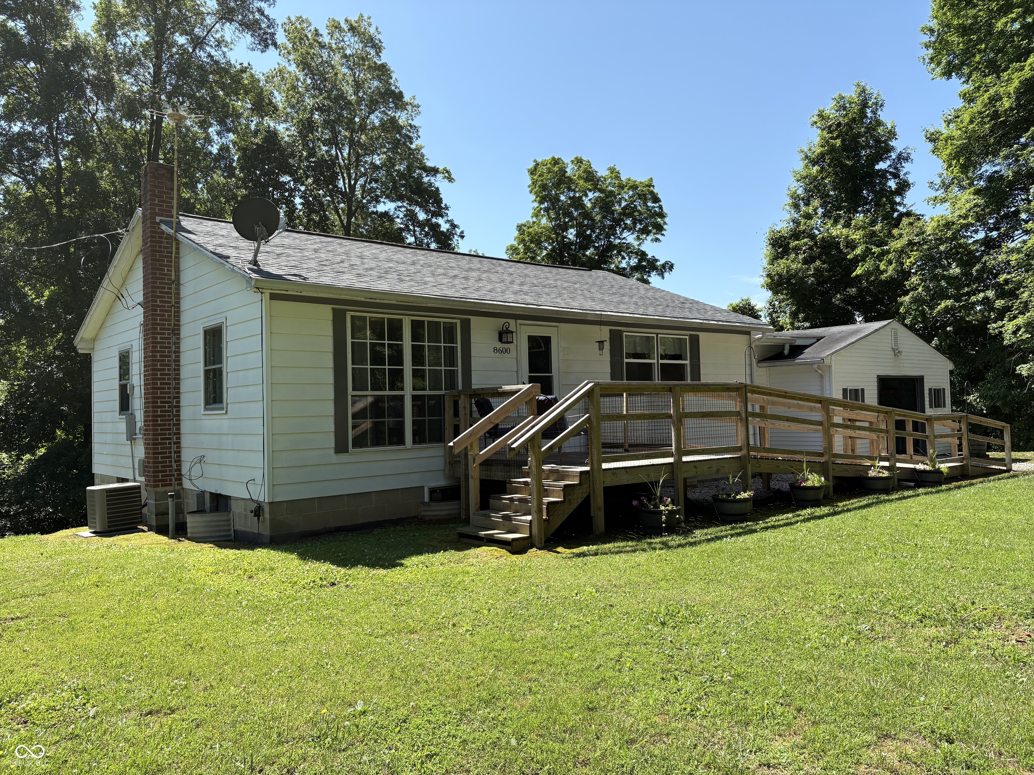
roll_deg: +1.5
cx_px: 517
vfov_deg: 53.1
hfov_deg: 67.3
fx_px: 777
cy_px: 388
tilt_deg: +1.2
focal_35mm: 26
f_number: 1.6
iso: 50
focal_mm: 5.96
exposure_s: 1/1706
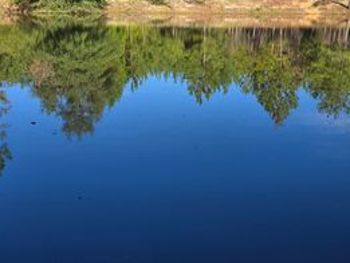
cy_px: 97
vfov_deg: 32.7
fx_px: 445
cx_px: 173
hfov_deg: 42.9
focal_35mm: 44
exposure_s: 1/681
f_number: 1.8
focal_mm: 5.4
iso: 25
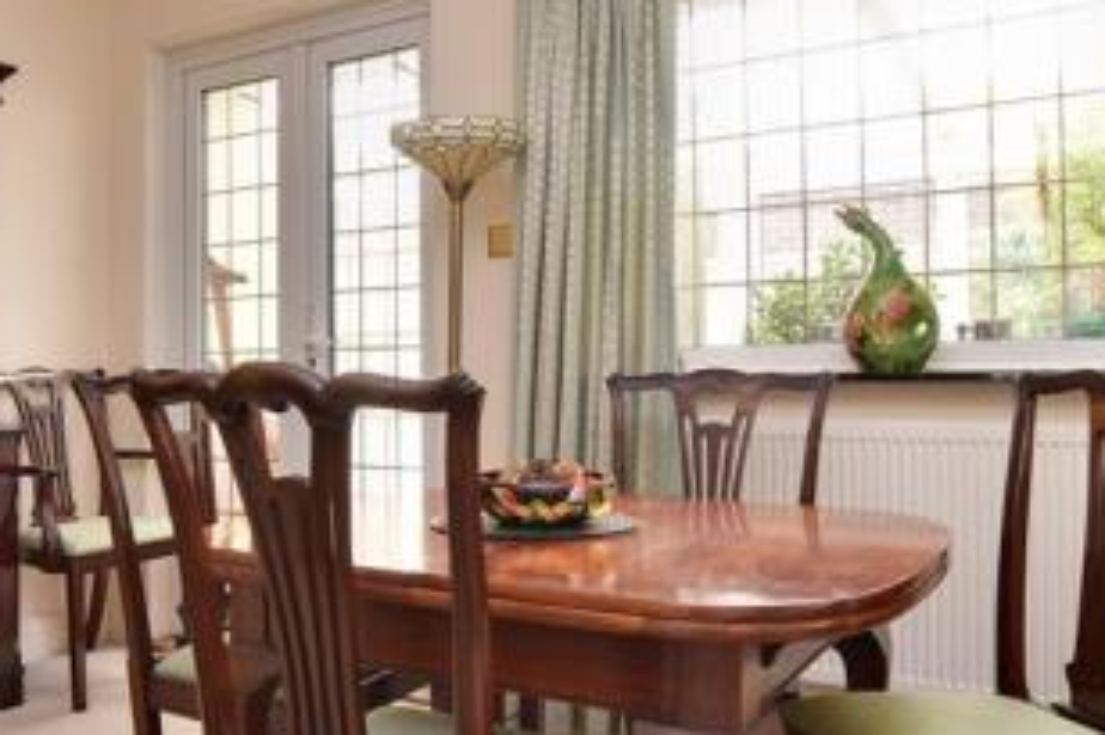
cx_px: 431
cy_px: 353
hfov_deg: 58.2
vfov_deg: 41.1
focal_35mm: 32
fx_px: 982
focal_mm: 10
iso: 250
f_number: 9
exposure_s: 1/50
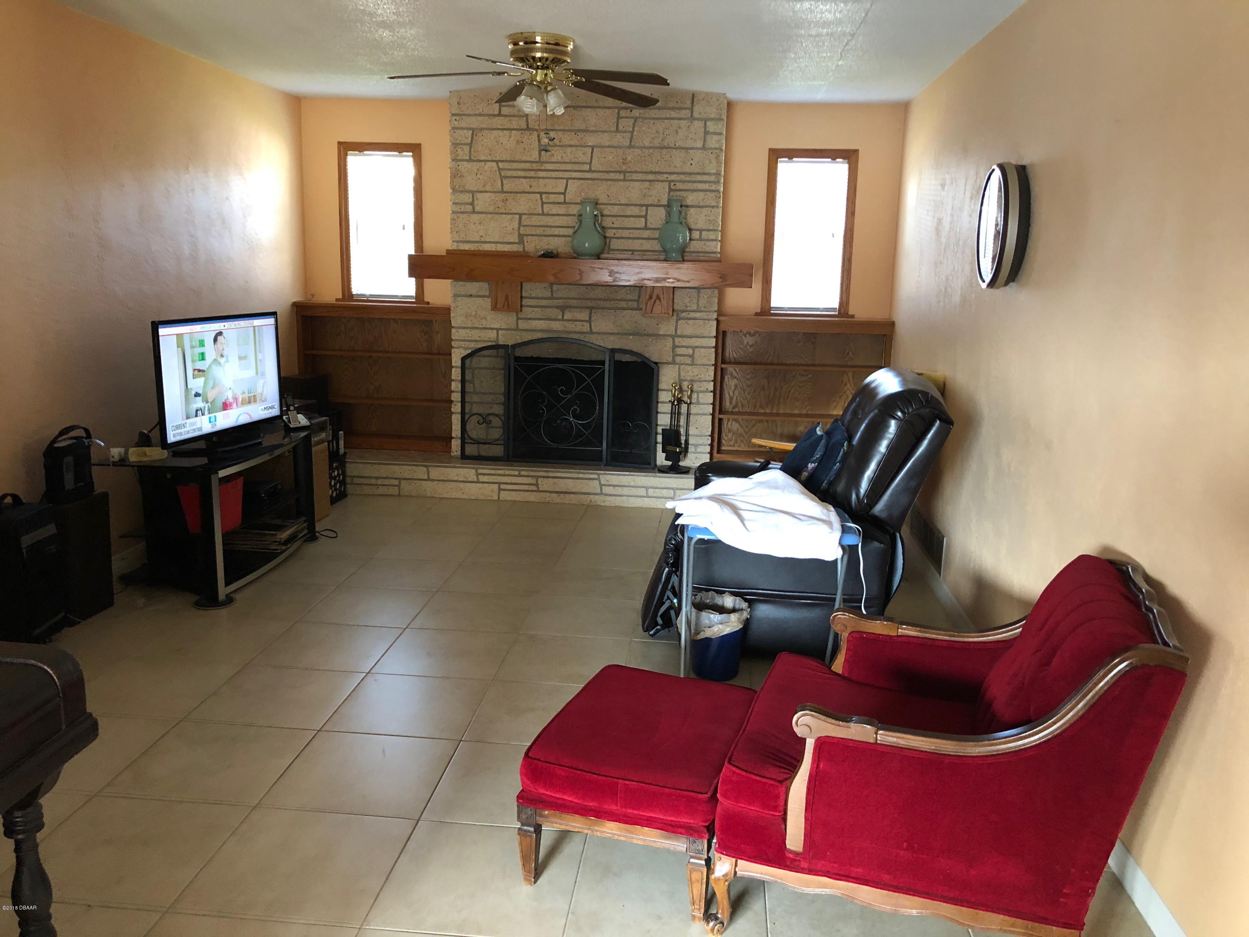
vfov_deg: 49.7
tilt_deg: -11.9
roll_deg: -1.9
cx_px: 624
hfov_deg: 63.4
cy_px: 468
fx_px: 1010
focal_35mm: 28
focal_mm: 3.99
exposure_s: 1/9
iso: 100
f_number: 1.8
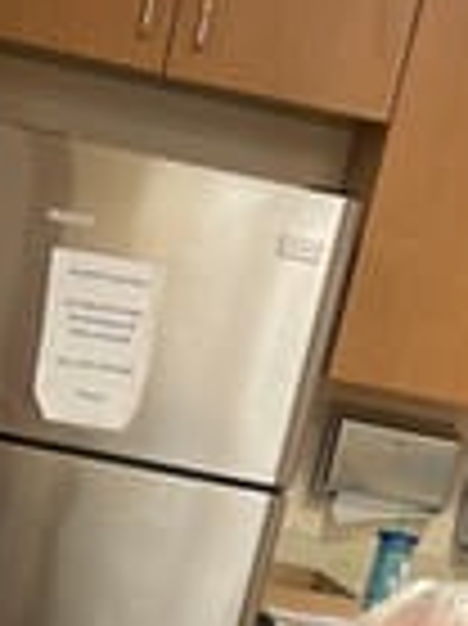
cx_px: -14
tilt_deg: -23.7
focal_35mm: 100
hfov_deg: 14.5
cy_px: 1151
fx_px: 1805
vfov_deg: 16.3
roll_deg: -10.7
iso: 100
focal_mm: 4.2
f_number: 1.6
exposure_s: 1/60
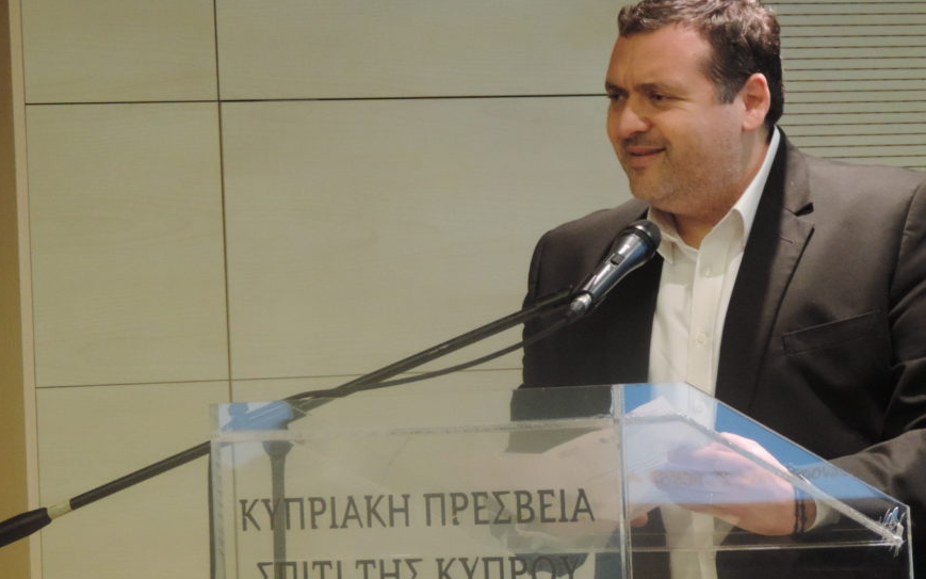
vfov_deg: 5.7
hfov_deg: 9.1
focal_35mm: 231
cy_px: 238
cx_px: 517
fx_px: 5829
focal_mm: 33
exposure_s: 1/25
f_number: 4.6
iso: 800
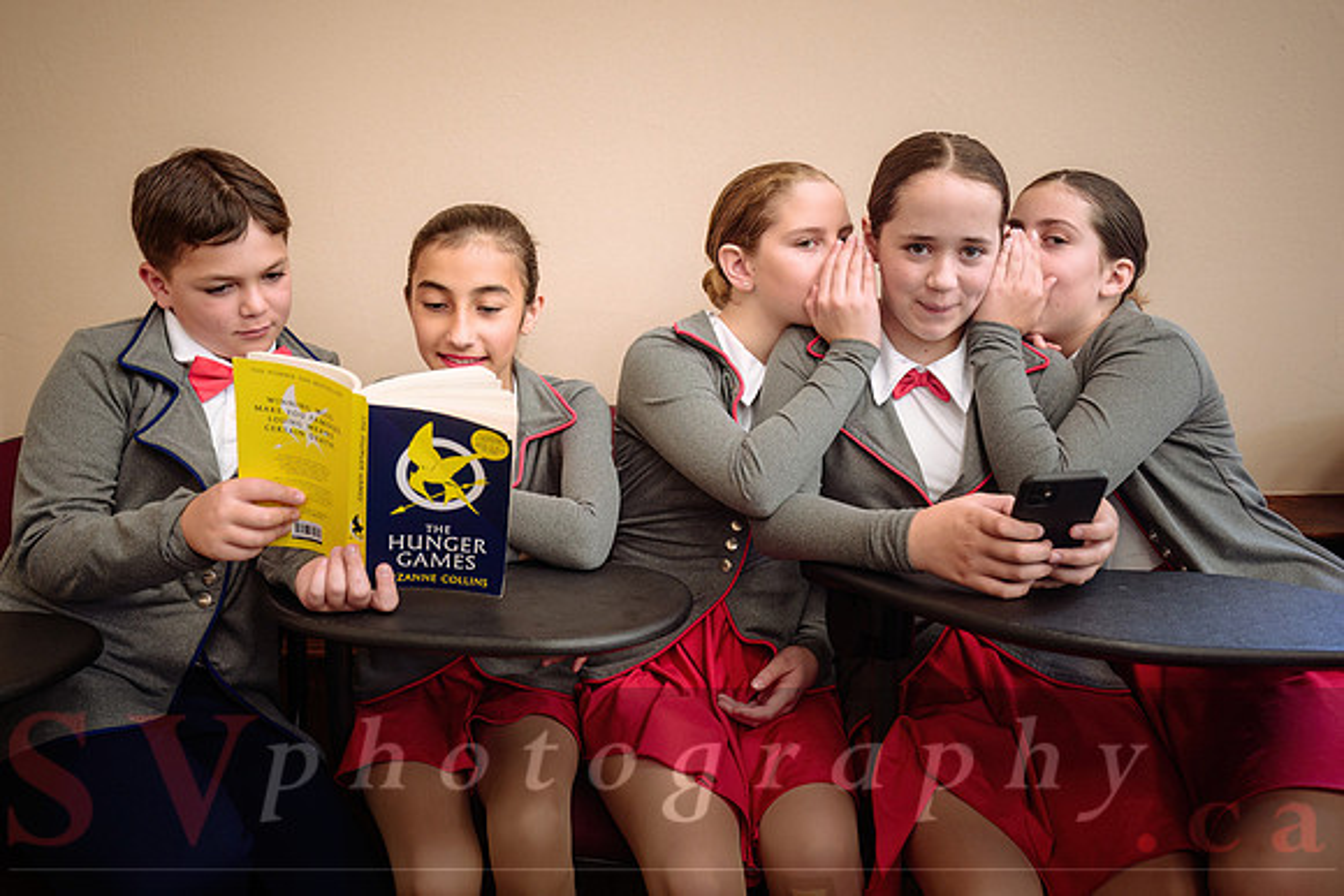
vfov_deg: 41.6
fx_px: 1175
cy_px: 374
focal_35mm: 31
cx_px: 669
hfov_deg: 59.5
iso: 500
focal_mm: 27
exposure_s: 1/125
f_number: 3.2
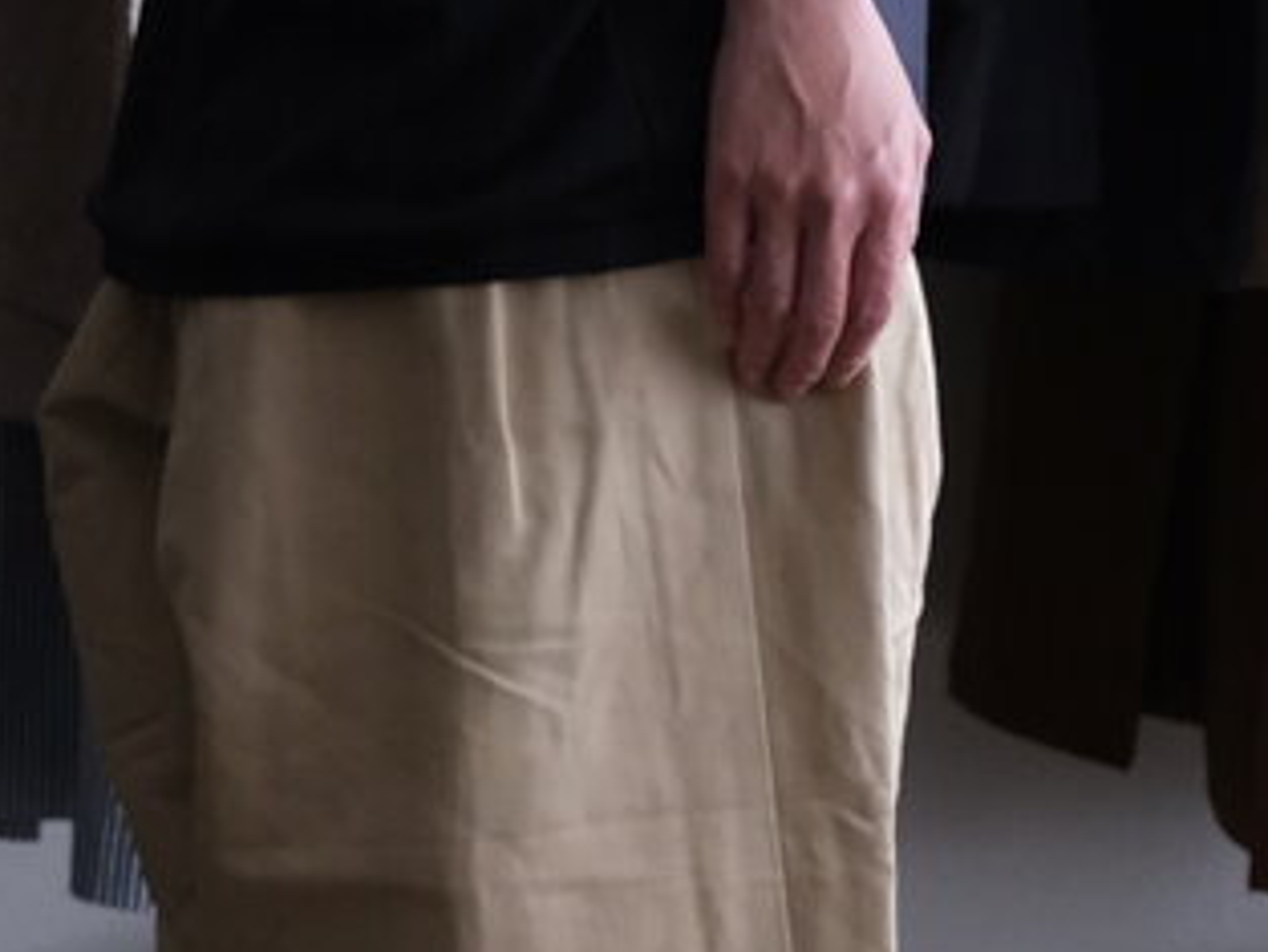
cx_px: 429
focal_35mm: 165
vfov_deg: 8.9
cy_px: 1102
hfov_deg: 12.0
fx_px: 6046
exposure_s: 1/250
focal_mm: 37
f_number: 4
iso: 4000
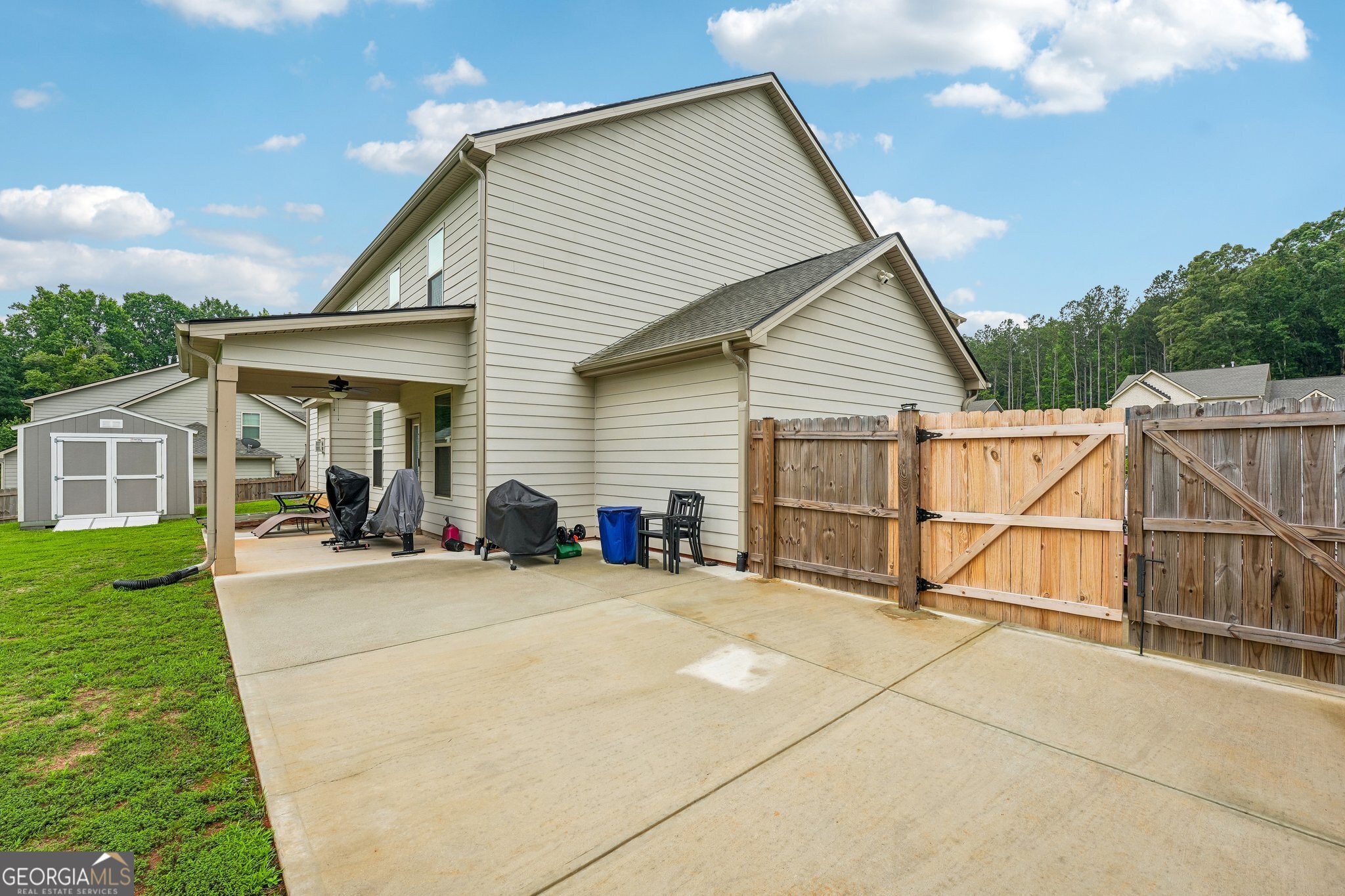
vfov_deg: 81.2
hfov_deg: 104.3
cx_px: 672
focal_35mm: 14
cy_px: 448
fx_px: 523
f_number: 8
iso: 100
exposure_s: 1/125
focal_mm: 14
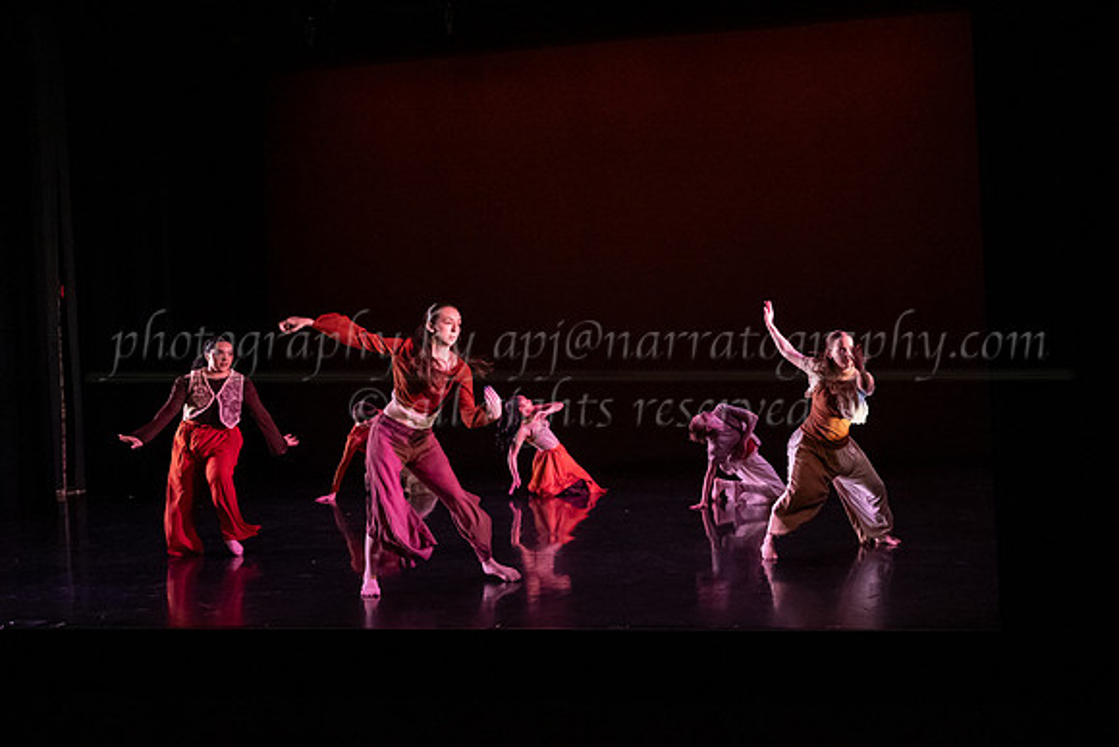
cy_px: 386
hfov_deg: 44.3
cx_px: 766
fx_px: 1349
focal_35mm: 43
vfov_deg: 30.9
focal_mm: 31.5
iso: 4000
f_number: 4
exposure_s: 1/400
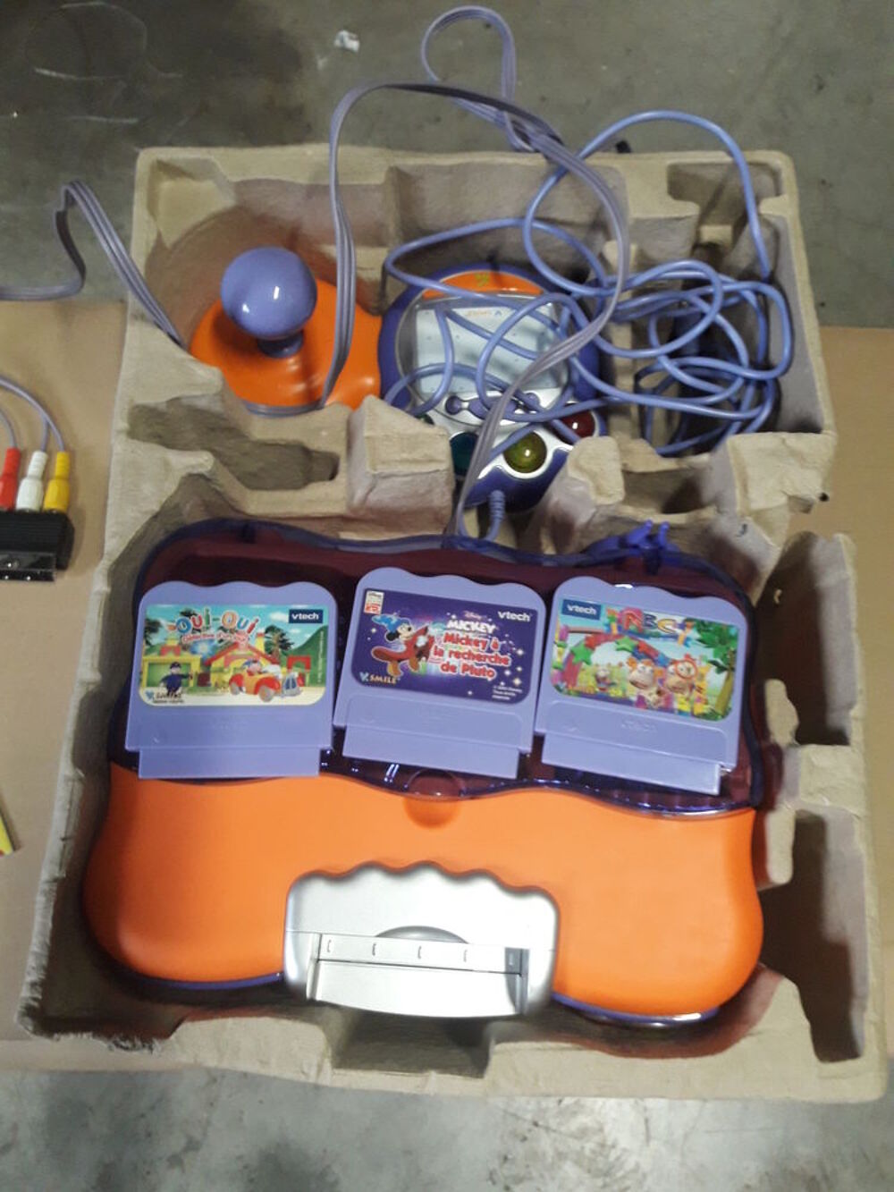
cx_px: 447
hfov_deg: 49.8
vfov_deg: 63.4
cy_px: 596
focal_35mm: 28
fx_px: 964
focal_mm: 3.7
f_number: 1.9
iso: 200
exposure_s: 1/25
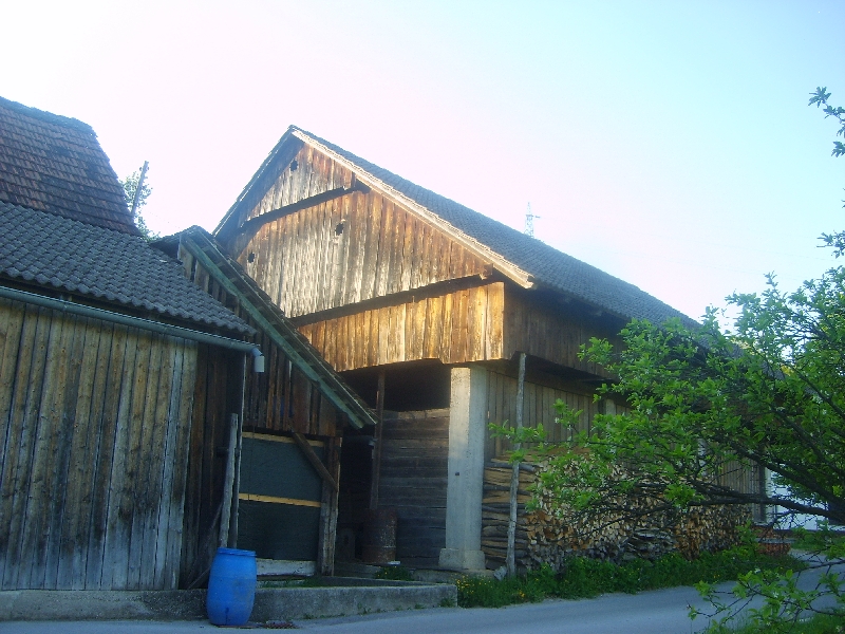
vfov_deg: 40.7
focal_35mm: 35
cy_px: 317
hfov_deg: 52.6
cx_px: 422
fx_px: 854
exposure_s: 1/180
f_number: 2.8
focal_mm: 5.8
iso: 50
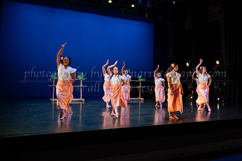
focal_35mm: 35
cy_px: 80
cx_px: 152
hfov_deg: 53.5
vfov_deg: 37.6
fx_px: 237
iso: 4000
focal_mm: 28
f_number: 3.2
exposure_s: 1/400
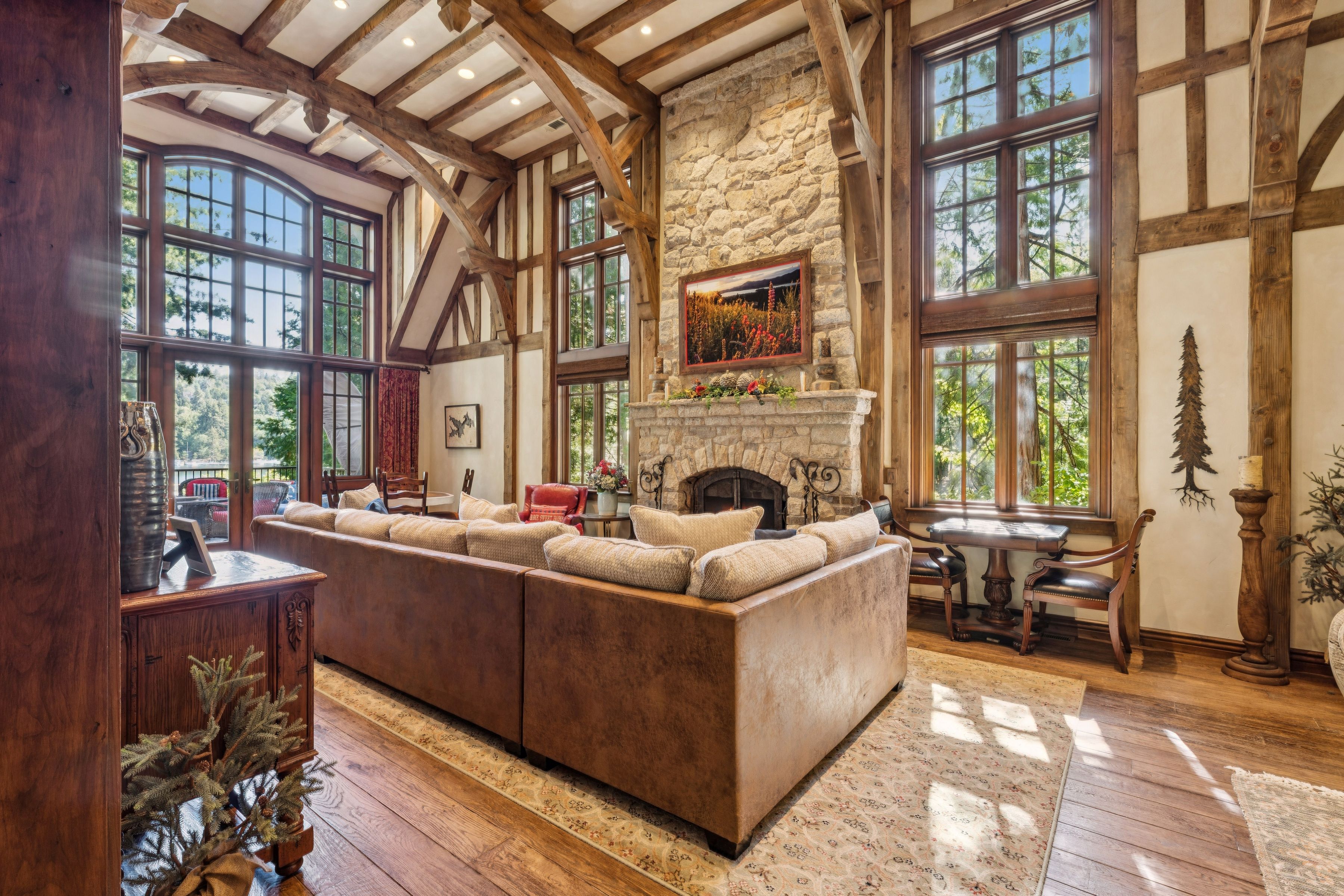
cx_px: 672
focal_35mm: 16
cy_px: 448
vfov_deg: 72.7
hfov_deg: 95.7
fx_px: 609
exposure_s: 1
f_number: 13
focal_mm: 16.3
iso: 100
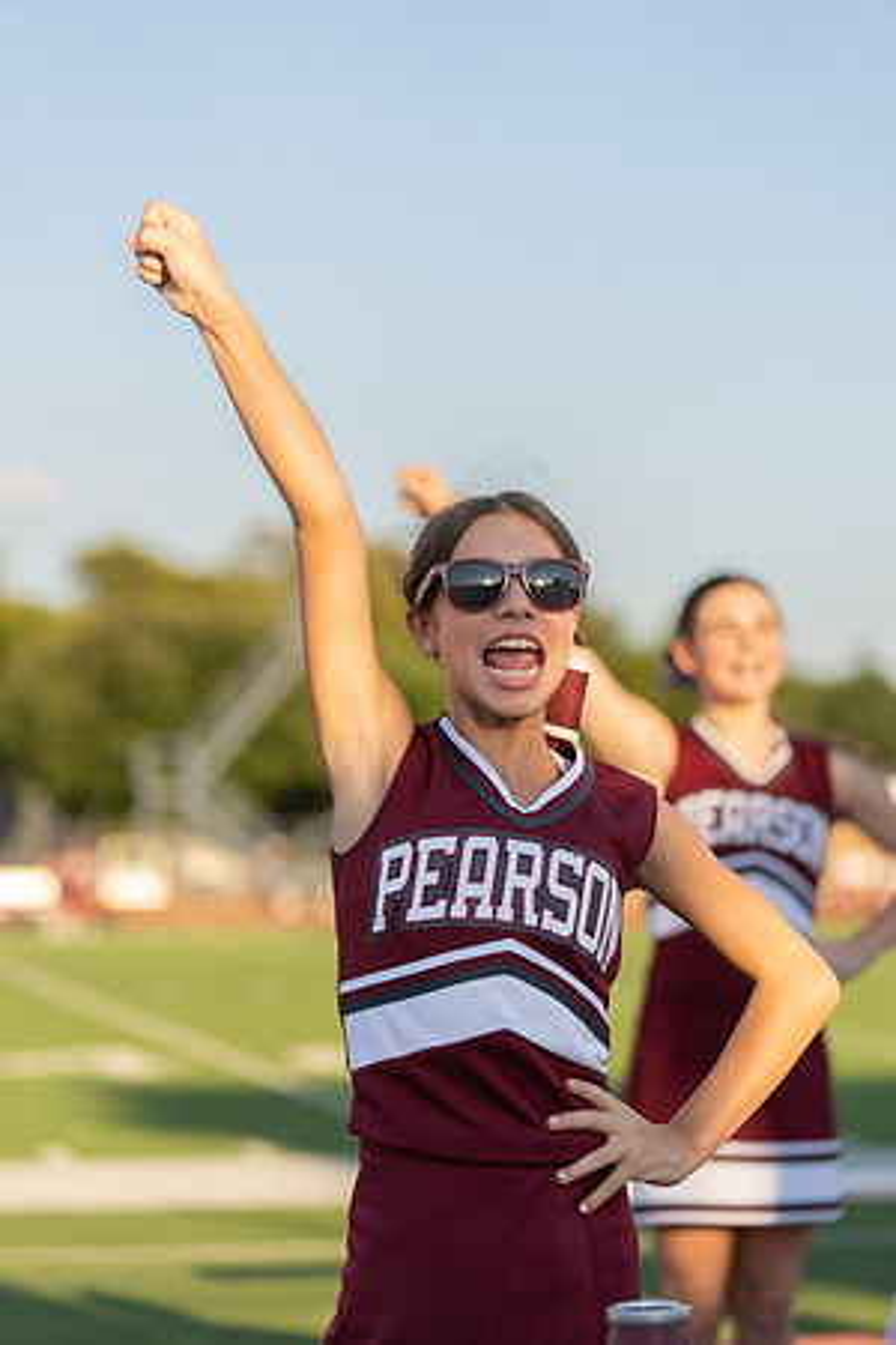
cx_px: 448
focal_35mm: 95
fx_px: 3546
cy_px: 672
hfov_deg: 14.4
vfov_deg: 21.5
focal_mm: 95
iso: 100
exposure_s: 1/640
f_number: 2.8
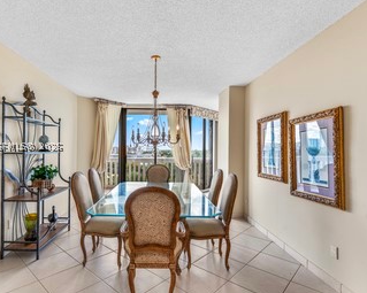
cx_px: 159
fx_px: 217
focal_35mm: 20
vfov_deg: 68.1
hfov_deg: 80.0
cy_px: 146
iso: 200
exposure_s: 1/8
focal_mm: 17
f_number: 8
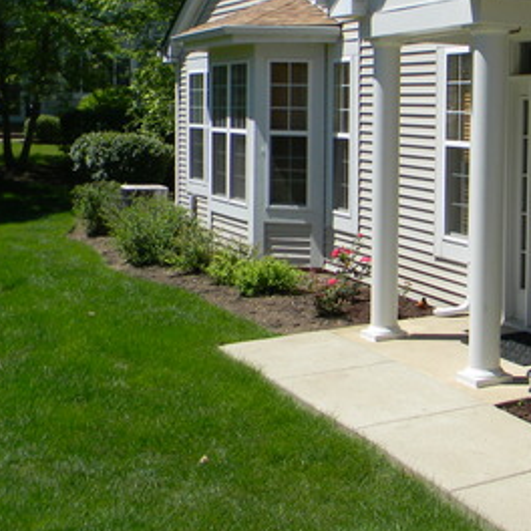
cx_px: 583
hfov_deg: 26.4
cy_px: 149
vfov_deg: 28.3
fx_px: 1041
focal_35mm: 60
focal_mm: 5
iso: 80
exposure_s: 1/248
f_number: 7
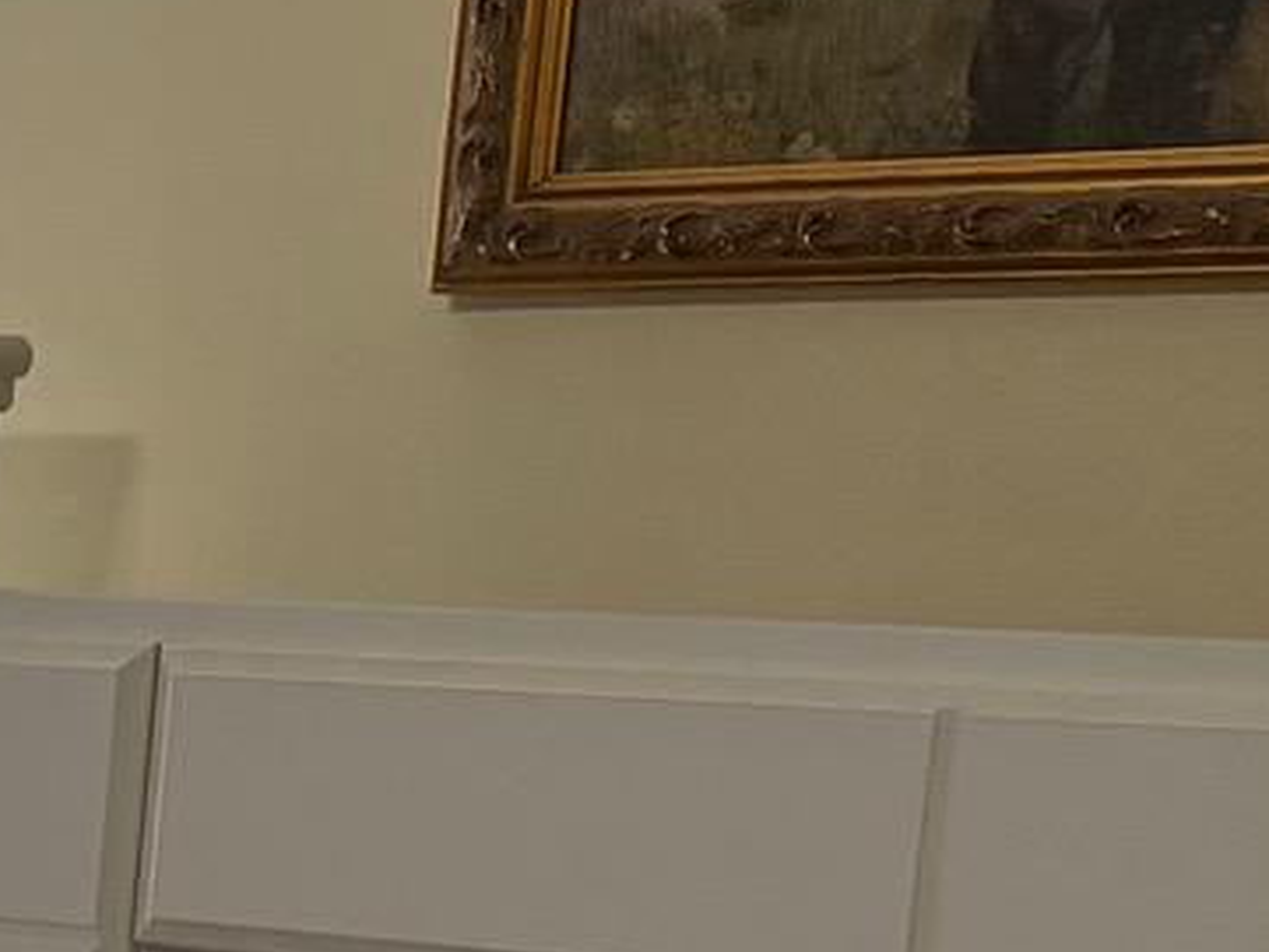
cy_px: 1300
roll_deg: -2.6
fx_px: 4987
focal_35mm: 136
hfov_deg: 11.4
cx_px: -2004
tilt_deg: -9.0
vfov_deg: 10.6
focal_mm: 6.76
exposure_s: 1/120
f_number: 1.78
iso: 250
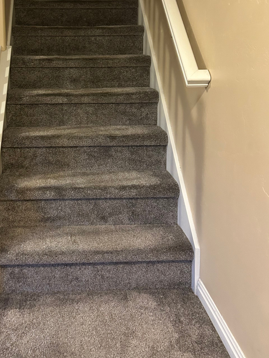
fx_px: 425
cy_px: 94
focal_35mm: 41
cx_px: 75
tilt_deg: -9.2
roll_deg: -0.1
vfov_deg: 44.4
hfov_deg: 34.6
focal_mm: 5.7
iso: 500
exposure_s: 1/40
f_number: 1.5
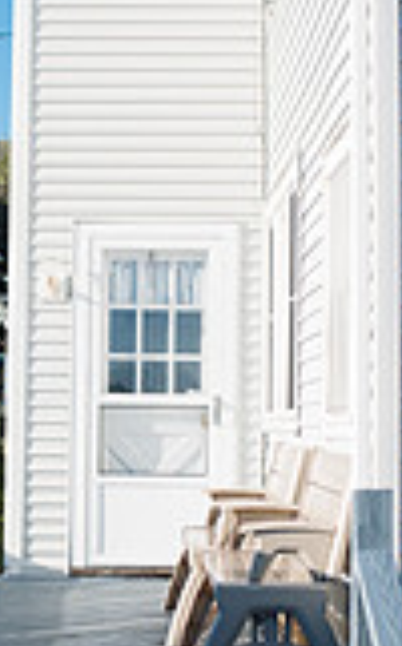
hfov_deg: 12.9
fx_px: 1761
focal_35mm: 100
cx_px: 64
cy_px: 345
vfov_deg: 20.8
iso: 100
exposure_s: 1/1250
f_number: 2.8
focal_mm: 35
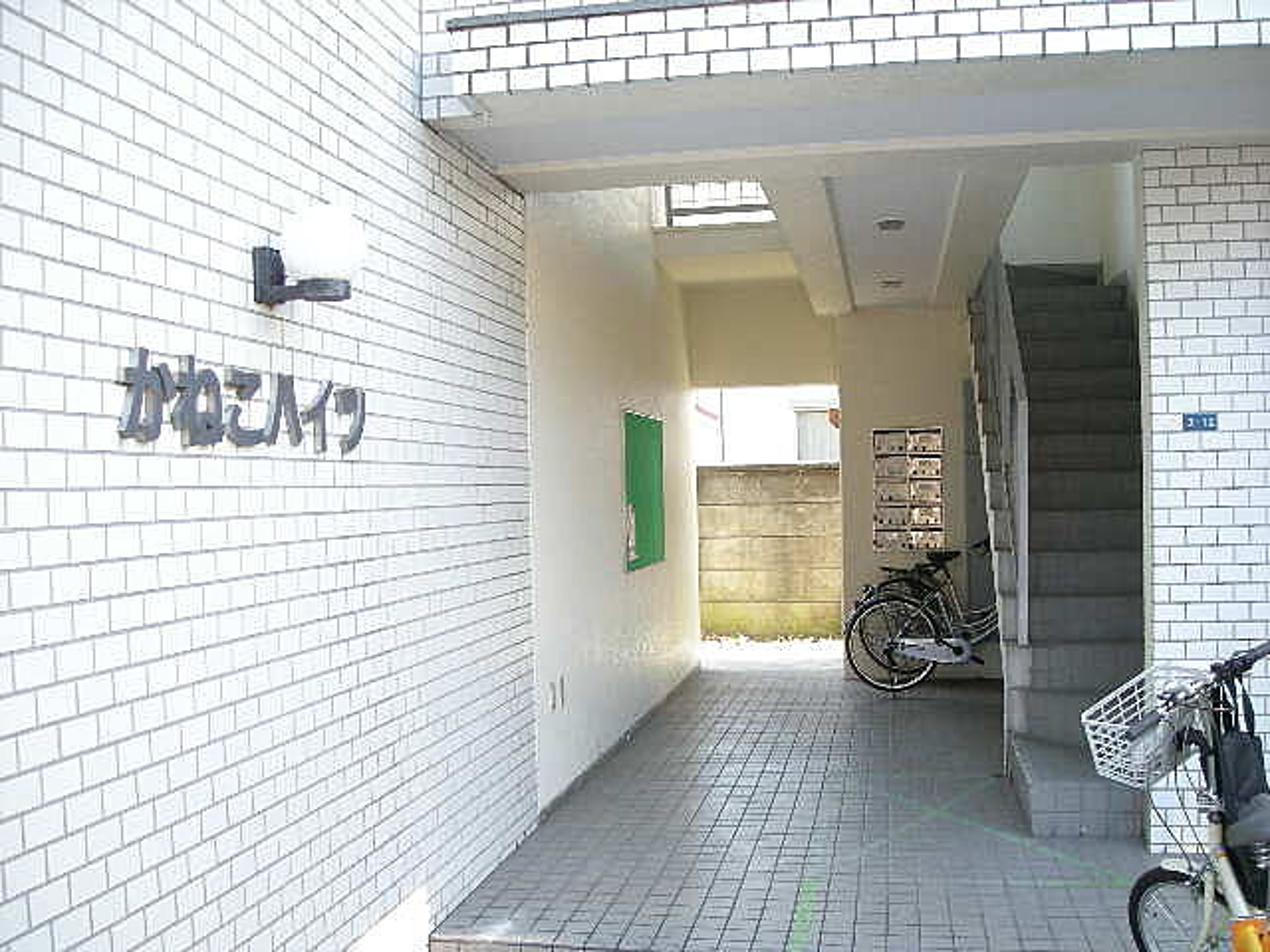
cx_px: 635
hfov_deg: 52.6
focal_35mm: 35
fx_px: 1284
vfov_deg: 40.7
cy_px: 476
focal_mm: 5.7
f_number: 2.8
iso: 102
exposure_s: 1/59.8
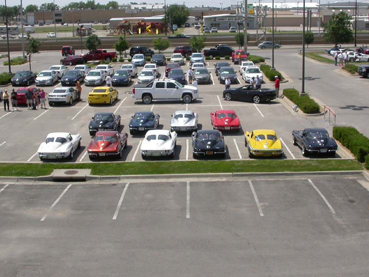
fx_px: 565
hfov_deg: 36.2
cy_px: 120
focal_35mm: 53
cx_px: 183
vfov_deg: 27.5
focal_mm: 7.85
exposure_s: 1/418
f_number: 7.5
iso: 100
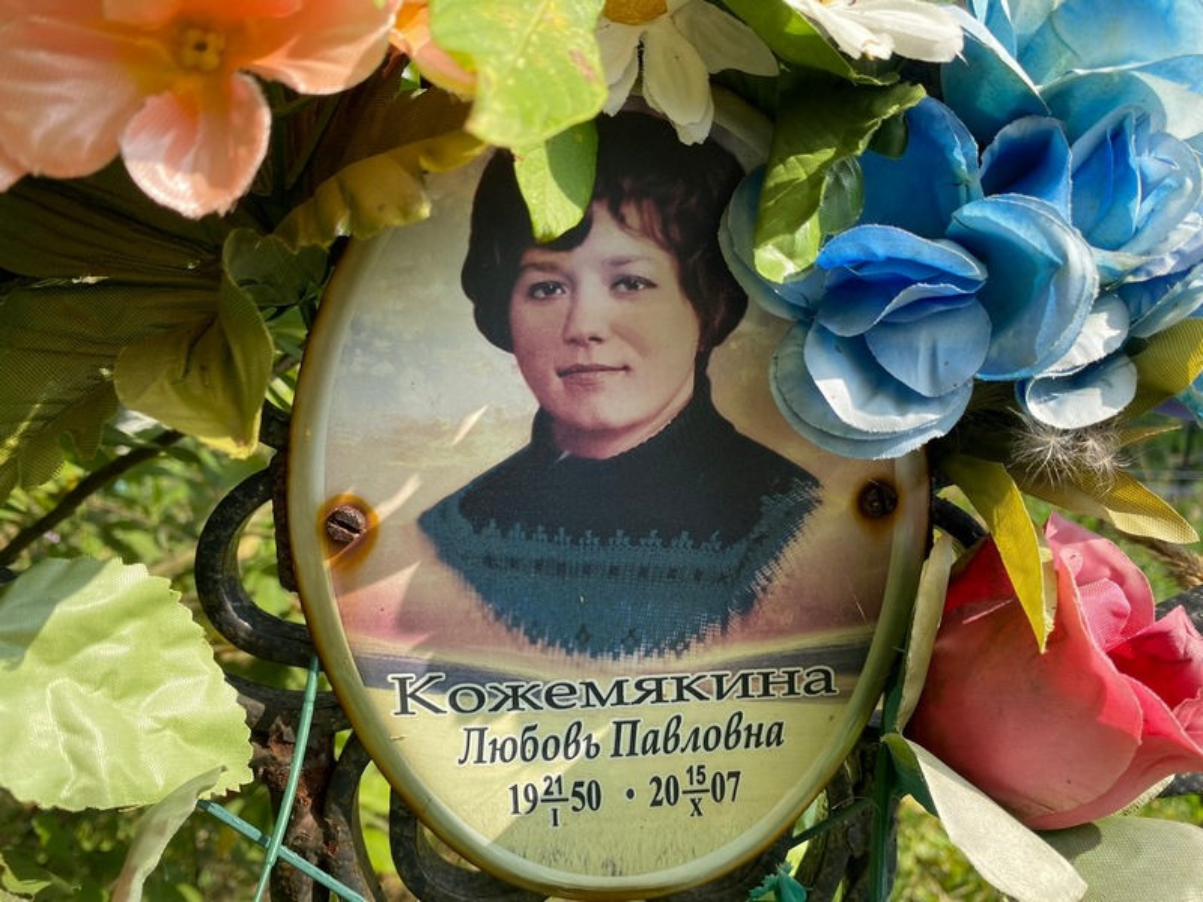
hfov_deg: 67.3
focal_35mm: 26
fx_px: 904
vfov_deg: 53.1
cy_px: 451
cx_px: 602
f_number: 1.8
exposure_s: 1/973
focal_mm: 4.25
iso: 32
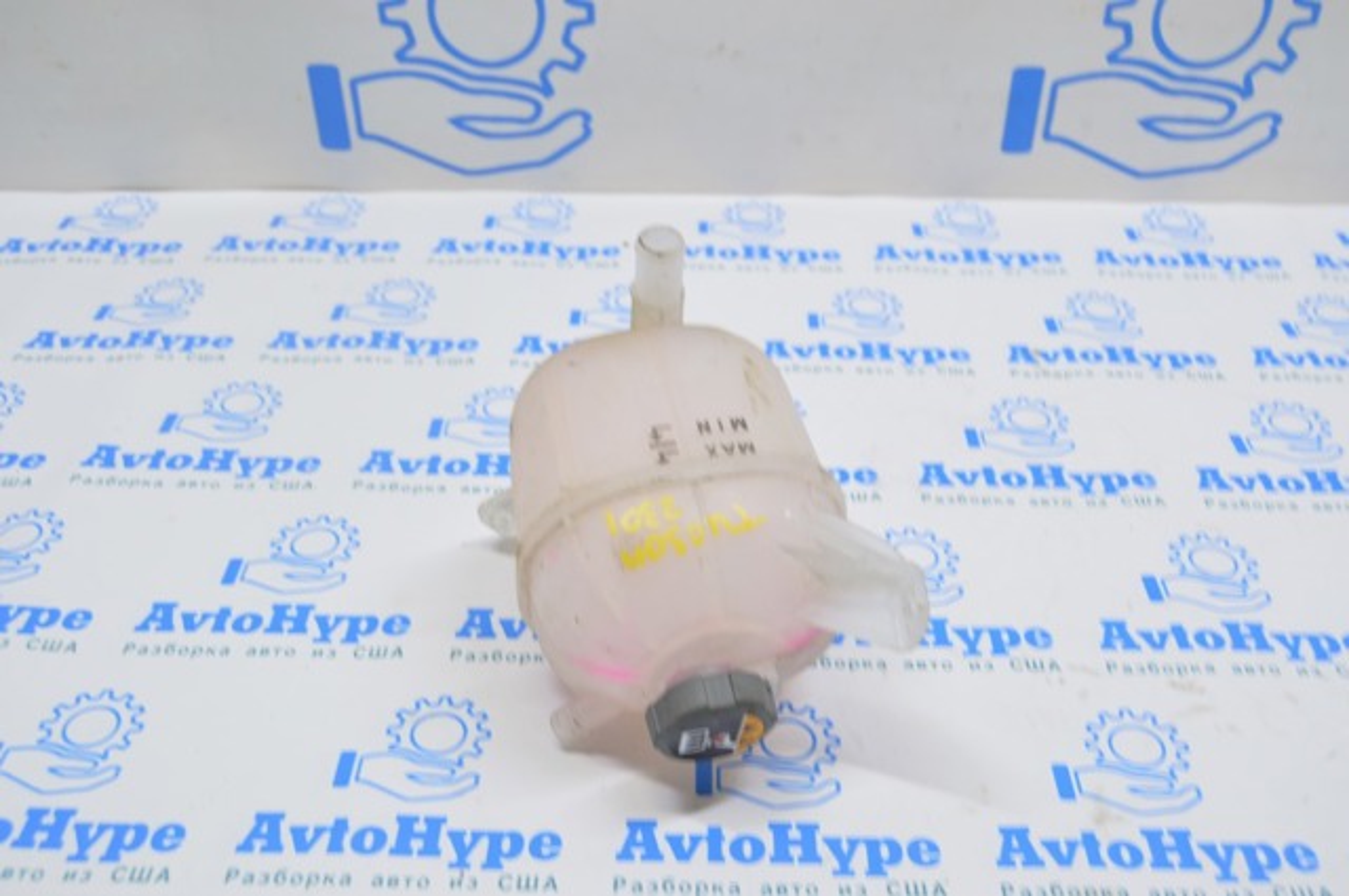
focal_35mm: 39
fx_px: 1460
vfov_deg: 34.1
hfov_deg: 49.6
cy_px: 448
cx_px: 674
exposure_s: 1/20
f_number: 5.6
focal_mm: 26
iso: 400
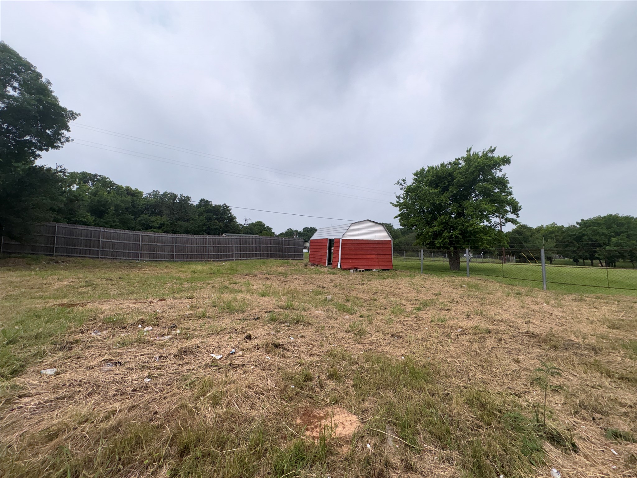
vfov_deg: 85.7
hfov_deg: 102.1
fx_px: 258
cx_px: 318
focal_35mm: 14
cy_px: 239
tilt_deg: +4.5
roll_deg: +2.9
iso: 50
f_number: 2.2
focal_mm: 2.22
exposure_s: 1/2874
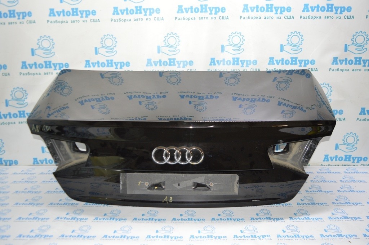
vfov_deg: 43.5
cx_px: 184
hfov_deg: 62.0
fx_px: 307
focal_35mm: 30
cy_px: 122
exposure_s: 1/60
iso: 450
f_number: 3.8
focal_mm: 20
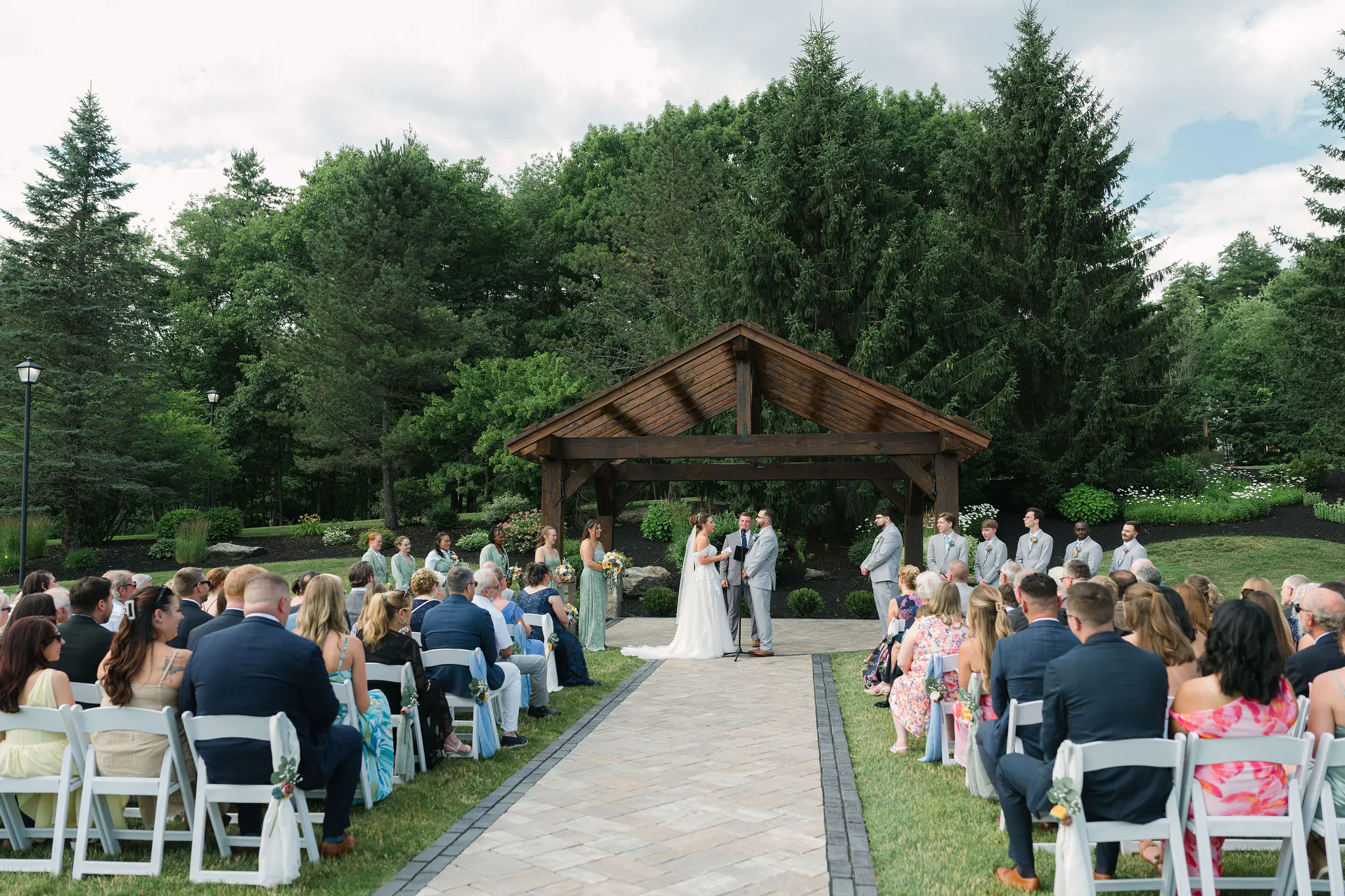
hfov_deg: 65.2
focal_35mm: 28
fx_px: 1051
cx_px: 672
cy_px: 448
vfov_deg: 46.2
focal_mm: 28
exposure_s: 1/320
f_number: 2.8
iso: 125
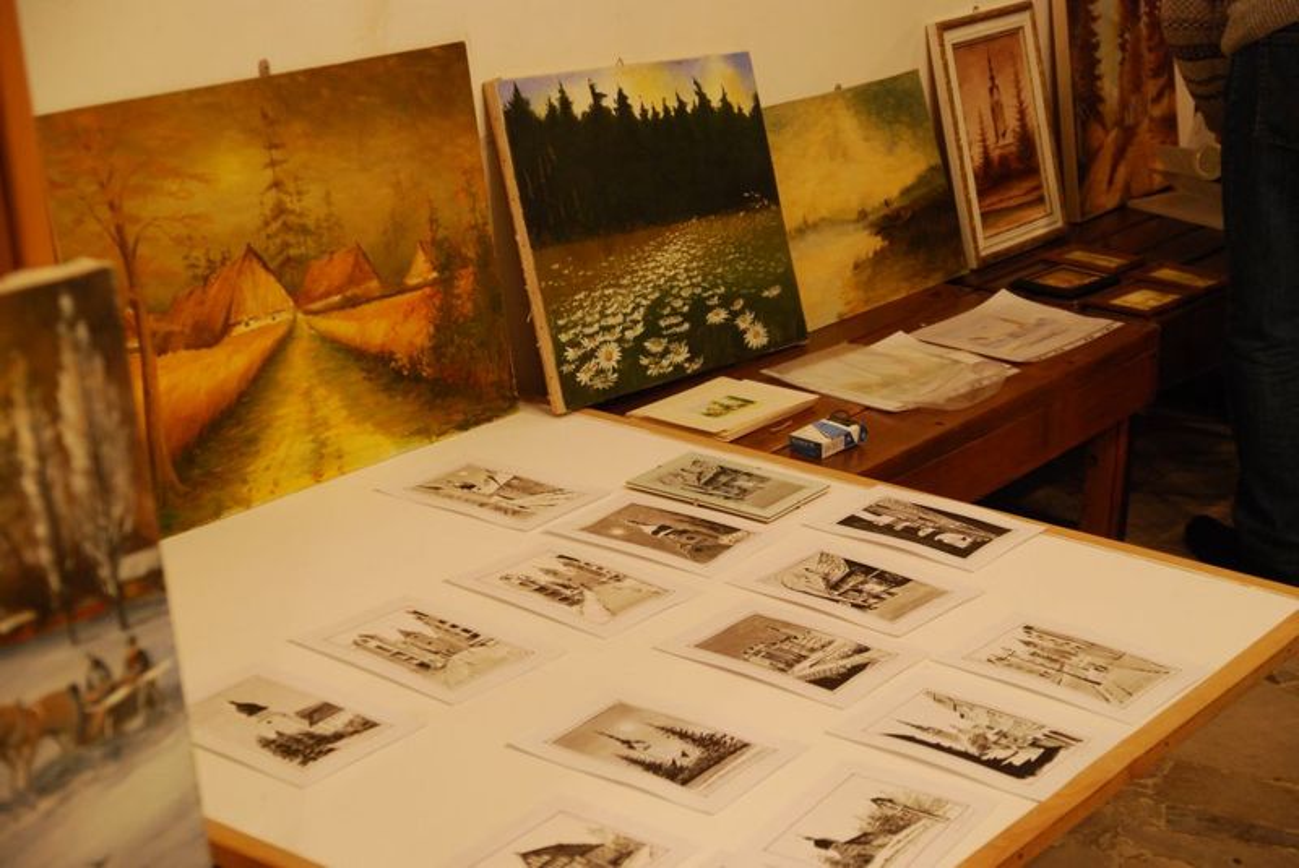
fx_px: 2438
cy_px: 434
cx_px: 650
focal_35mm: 68
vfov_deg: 20.2
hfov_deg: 29.8
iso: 800
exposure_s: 1/20
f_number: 4
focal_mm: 45
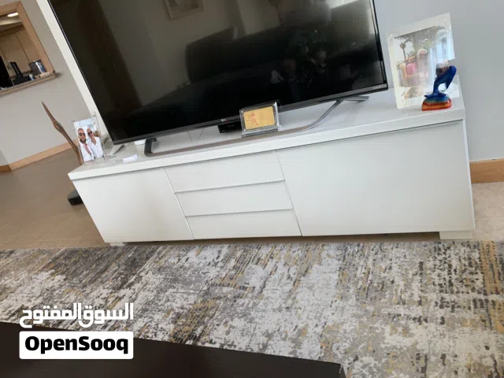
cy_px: 189
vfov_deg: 53.1
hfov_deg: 67.3
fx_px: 379
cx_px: 252
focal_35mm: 26
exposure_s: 1/94
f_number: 1.8
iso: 100
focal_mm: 4.25
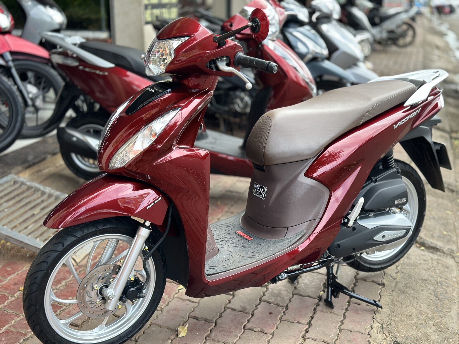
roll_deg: -0.5
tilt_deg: -14.5
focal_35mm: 48
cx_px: 230
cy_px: 172
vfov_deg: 30.3
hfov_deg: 39.7
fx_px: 636
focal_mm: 6.86
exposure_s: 1/651
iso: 80
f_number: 1.78
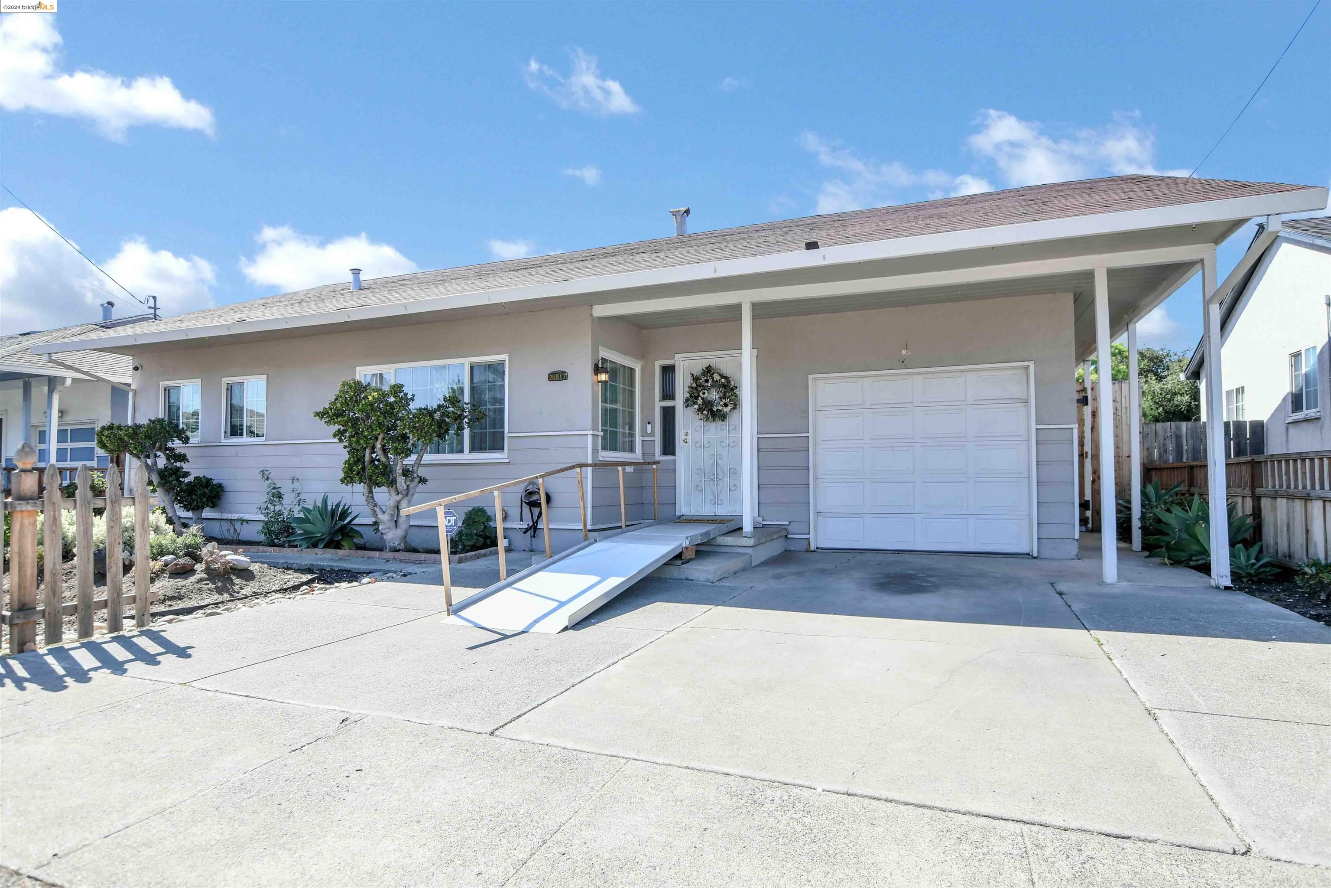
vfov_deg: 77.3
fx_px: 555
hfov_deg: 100.4
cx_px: 666
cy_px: 444
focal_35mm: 15
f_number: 5
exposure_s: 1/320
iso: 200
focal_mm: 10
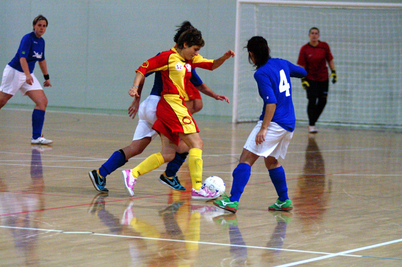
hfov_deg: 10.2
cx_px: 201
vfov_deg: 6.8
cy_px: 134
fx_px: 2259
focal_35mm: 202
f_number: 2.8
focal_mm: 135
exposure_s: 1/500
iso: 3200
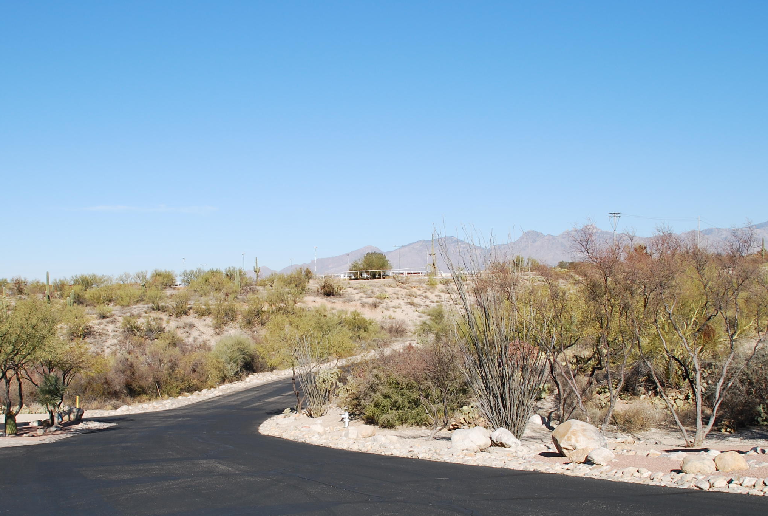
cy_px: 355
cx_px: 322
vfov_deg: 28.5
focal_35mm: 47
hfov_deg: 41.7
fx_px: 1005
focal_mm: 22
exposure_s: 1/250
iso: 100
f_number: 8
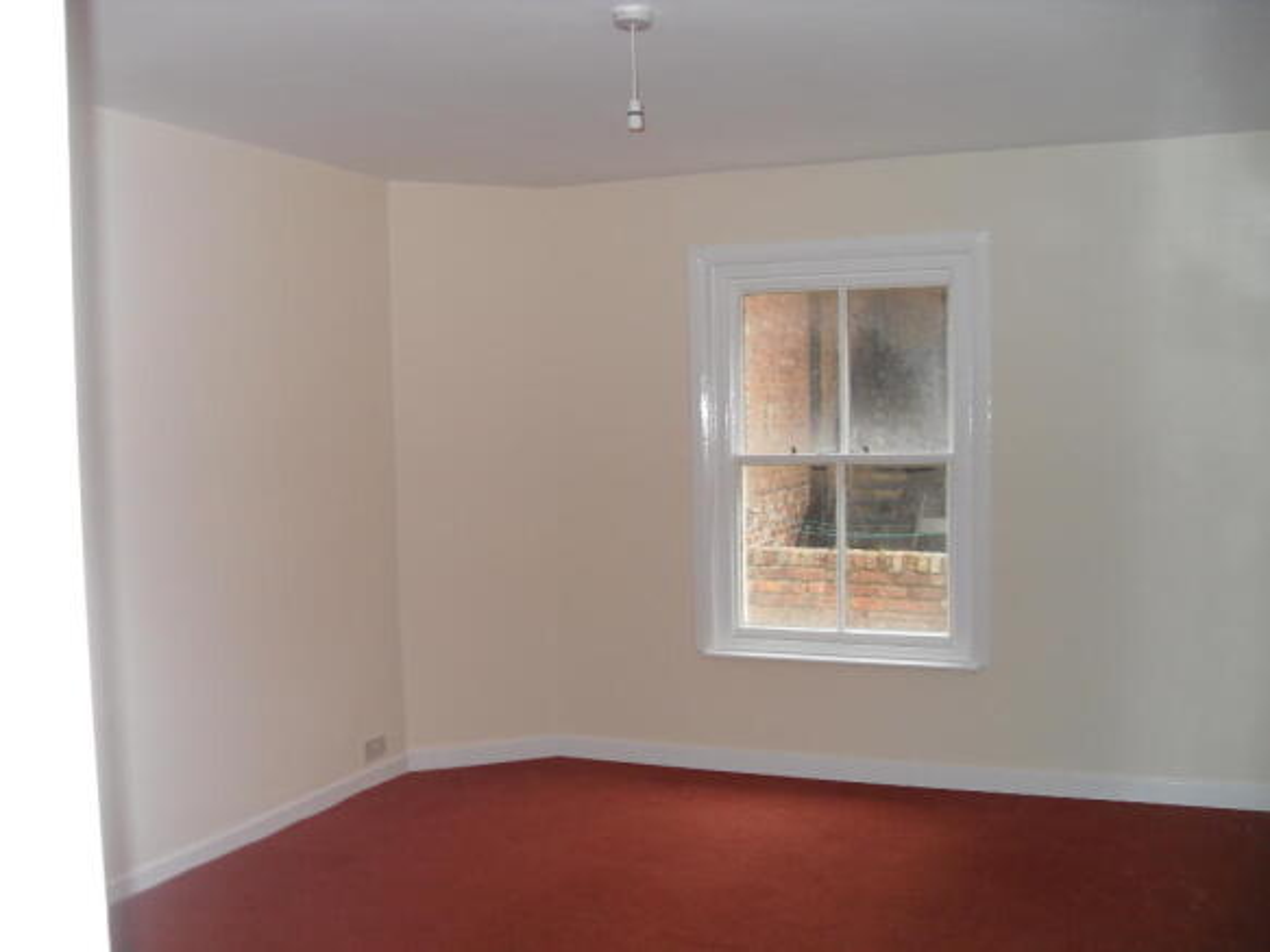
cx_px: 635
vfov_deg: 41.8
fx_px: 1247
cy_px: 476
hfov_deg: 54.0
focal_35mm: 34
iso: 100
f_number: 2.8
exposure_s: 1/45
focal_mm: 6.3
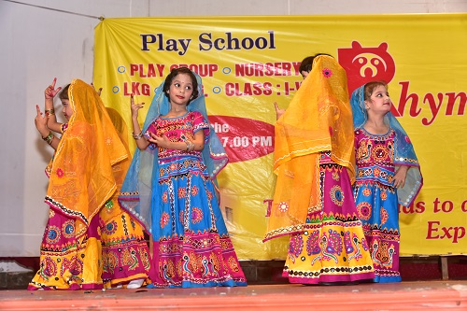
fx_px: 713
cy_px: 156
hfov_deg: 36.3
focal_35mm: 55
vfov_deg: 24.6
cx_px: 234
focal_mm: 55
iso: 1600
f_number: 6.3
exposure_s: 1/125
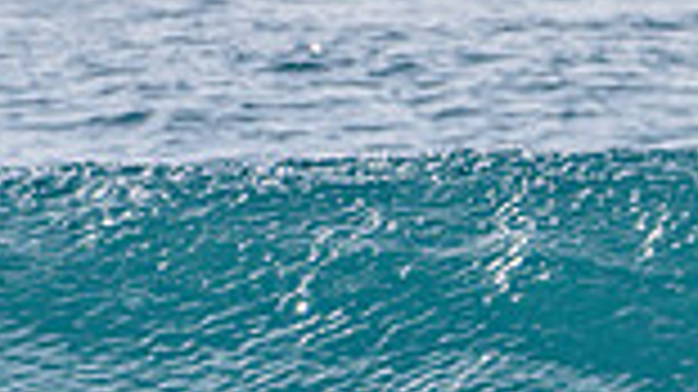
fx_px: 44508
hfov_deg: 0.9
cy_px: 537
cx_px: 1070
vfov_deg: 0.5
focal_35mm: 2406
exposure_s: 1/2000
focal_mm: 500
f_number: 5.6
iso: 100
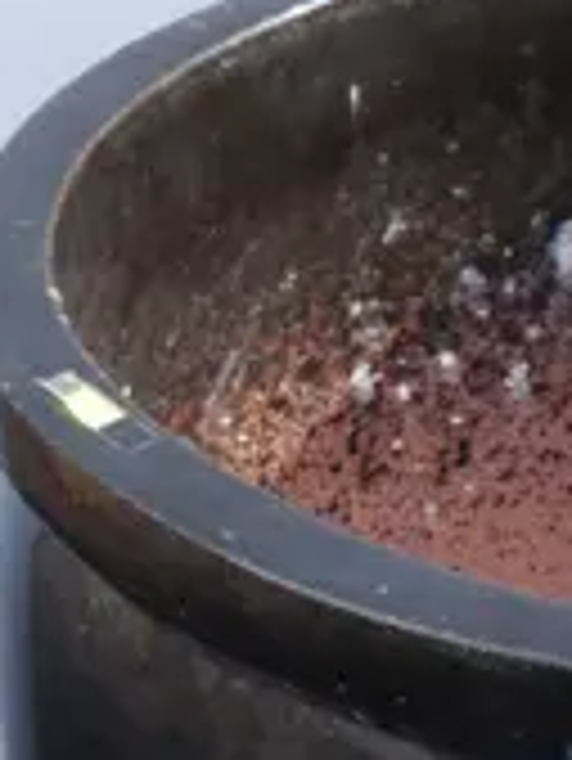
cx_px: 984
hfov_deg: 6.0
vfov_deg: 7.7
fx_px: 5347
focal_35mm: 243
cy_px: 1695
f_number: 4.5
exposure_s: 1/100
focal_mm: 20
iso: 200
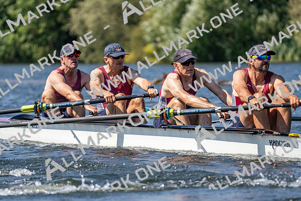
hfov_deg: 6.9
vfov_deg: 4.6
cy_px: 100
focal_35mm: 300
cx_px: 150
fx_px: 2509
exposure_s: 1/2000
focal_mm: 300
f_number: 5.6
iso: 320
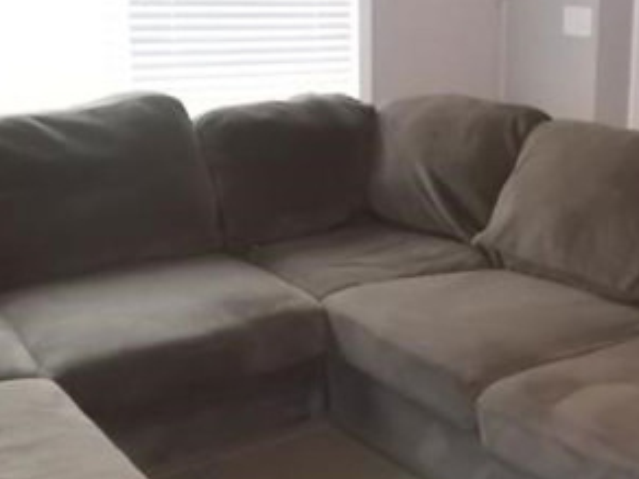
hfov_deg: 32.2
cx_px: 573
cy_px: 236
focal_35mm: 57
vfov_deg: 25.7
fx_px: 1052
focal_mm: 4.6
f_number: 3.2
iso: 320
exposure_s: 1/25
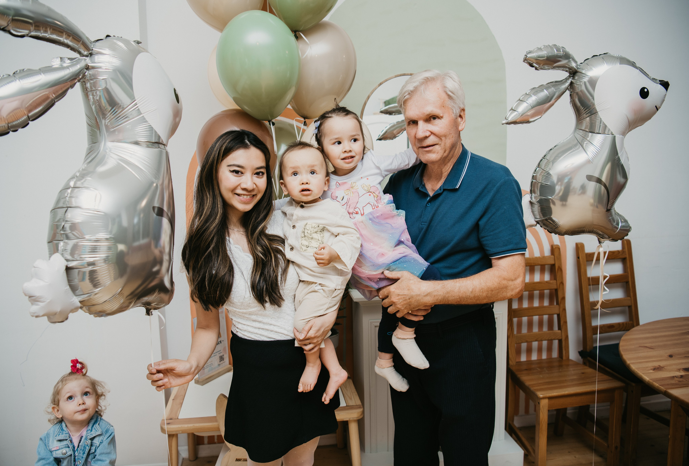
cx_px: 323
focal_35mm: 29
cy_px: 222
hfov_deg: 64.2
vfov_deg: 46.0
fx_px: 548
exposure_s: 1/160
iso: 125
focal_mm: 27
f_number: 3.5
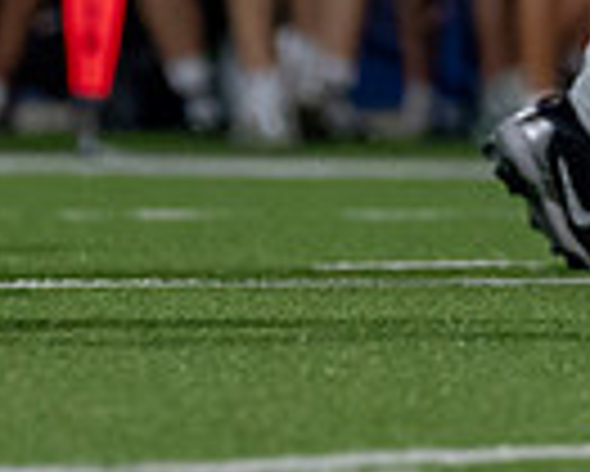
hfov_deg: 1.1
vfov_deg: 0.9
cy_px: -356
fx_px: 30284
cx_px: 933
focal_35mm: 1733
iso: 2000
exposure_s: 1/1250
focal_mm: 200
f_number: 2.8
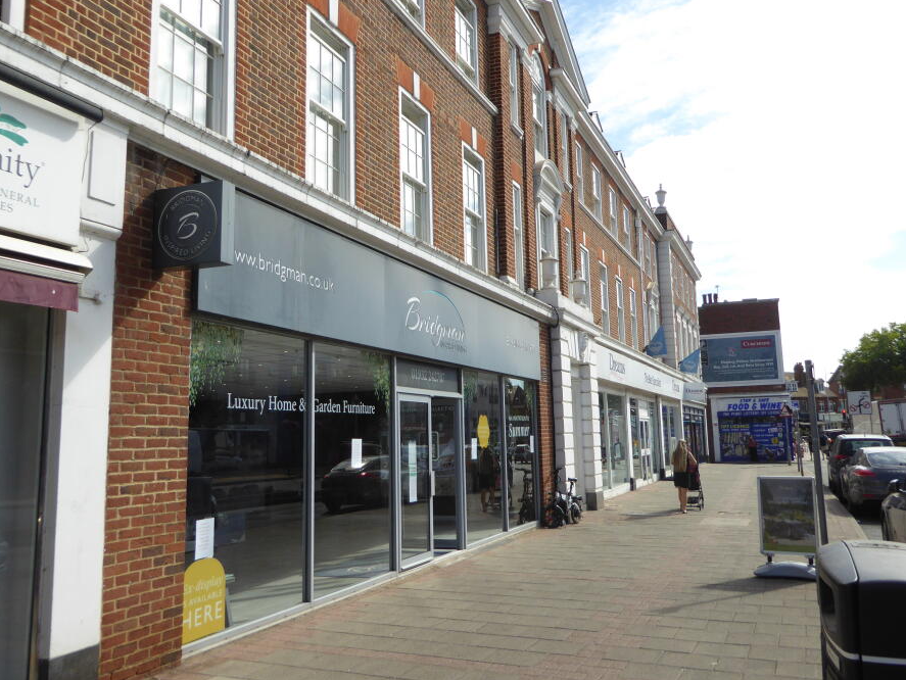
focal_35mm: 30
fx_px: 786
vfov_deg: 46.8
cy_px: 314
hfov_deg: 59.9
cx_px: 471
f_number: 3.4
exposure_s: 1/800
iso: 100
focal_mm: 4.7
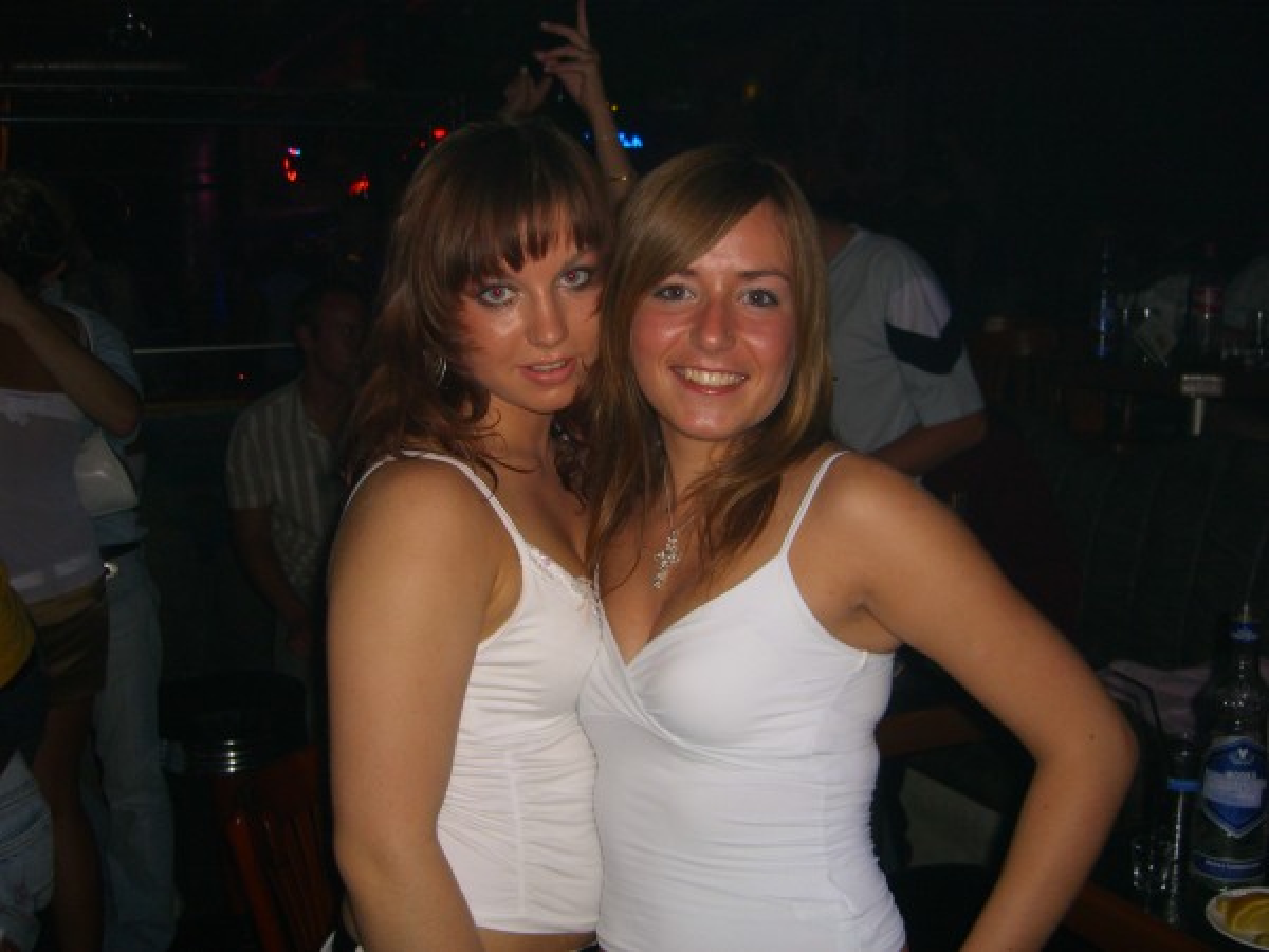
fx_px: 1393
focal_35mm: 38
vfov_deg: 37.7
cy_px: 476
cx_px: 634
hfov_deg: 49.0
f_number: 2.8
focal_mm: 7.9
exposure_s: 1/60
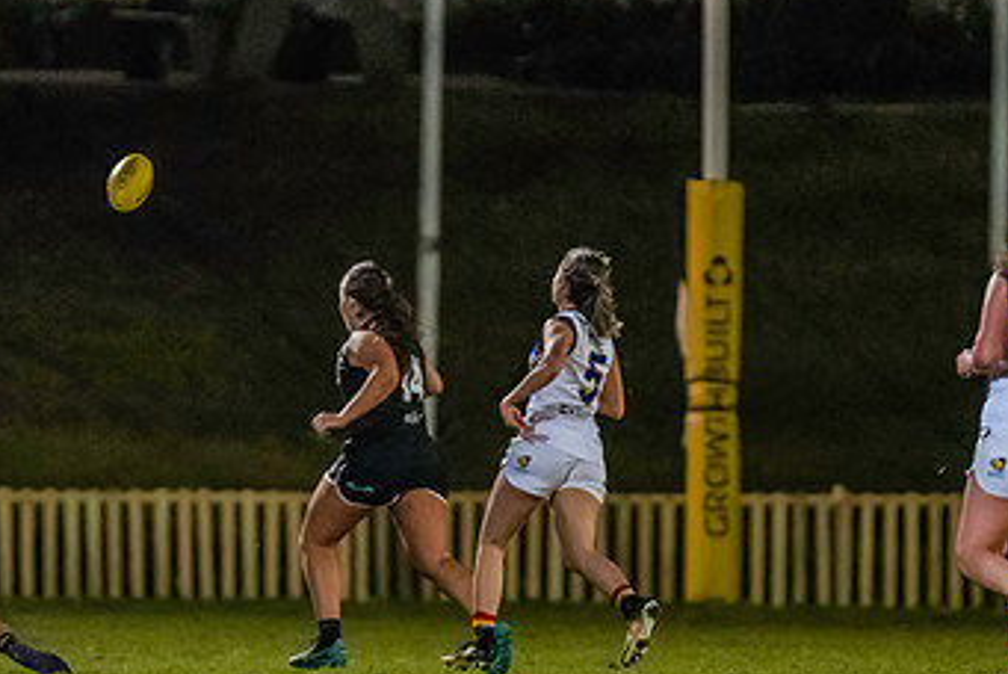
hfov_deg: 2.3
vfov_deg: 1.5
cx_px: 283
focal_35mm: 894
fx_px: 25053
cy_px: 414
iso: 10000
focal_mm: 300
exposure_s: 1/1000
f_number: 2.8
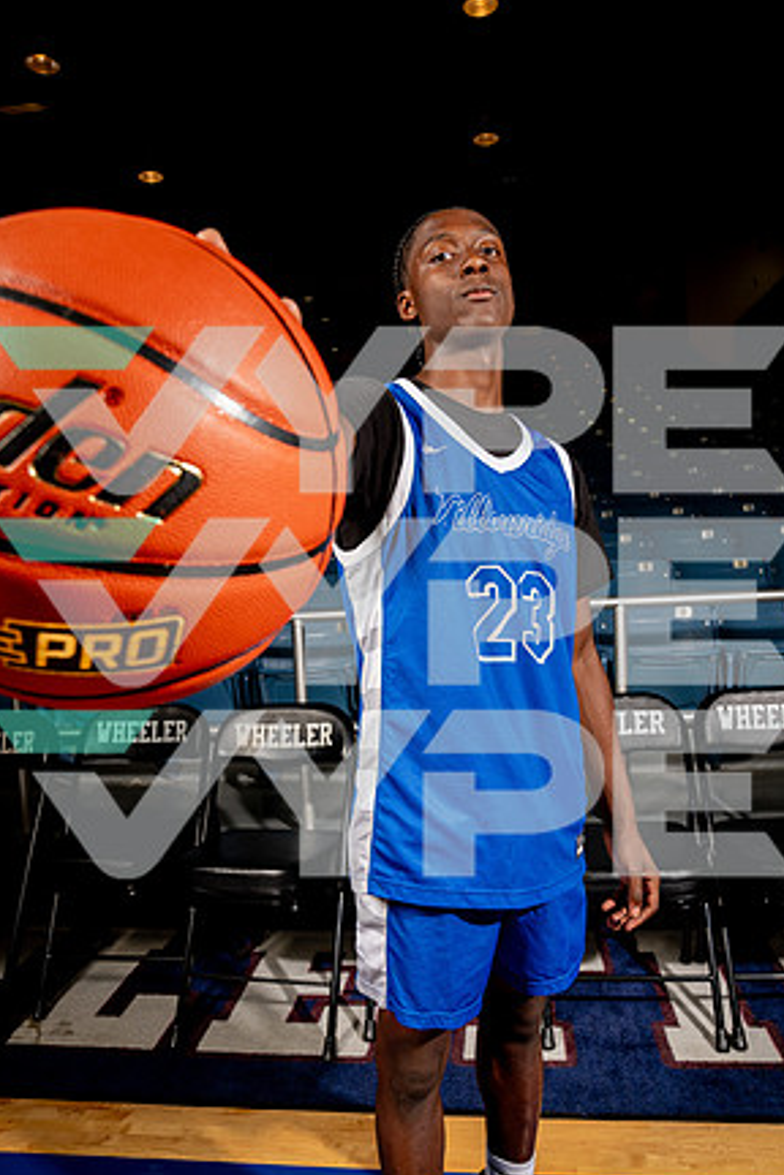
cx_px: 397
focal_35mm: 25
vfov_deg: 71.5
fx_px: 817
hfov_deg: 51.3
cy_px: 604
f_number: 7.1
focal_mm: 24
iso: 250
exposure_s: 1/125
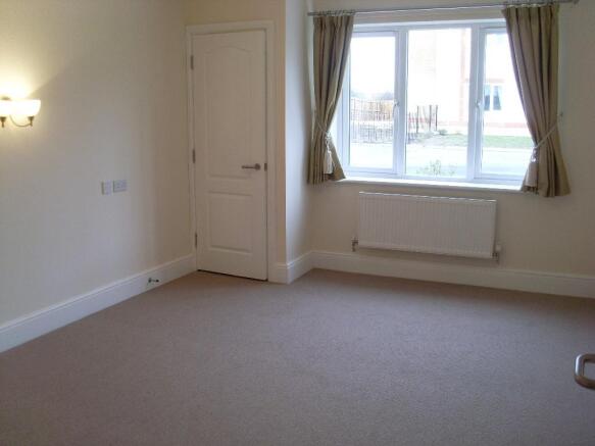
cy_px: 223
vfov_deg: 37.7
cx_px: 298
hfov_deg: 49.0
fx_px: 653
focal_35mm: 38
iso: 100
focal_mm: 6.3
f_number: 3
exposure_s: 1/45
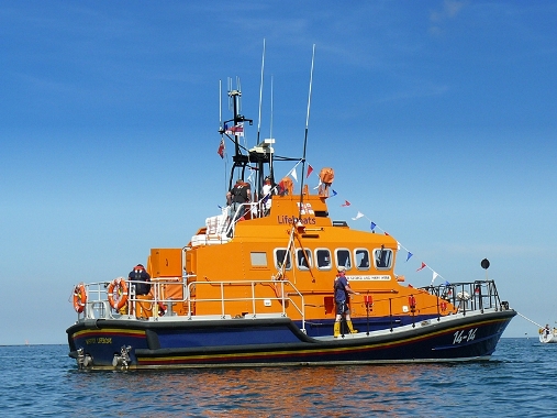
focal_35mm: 63
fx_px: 1013
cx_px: 278
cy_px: 209
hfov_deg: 30.7
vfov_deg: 23.3
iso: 100
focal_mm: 10.5
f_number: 5.6
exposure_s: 1/500
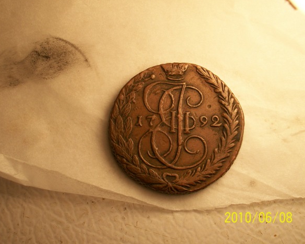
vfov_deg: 32.1
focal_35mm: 47
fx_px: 424
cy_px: 120
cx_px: 142
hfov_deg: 39.5
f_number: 3.5
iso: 80
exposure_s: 1/500
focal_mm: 7.8
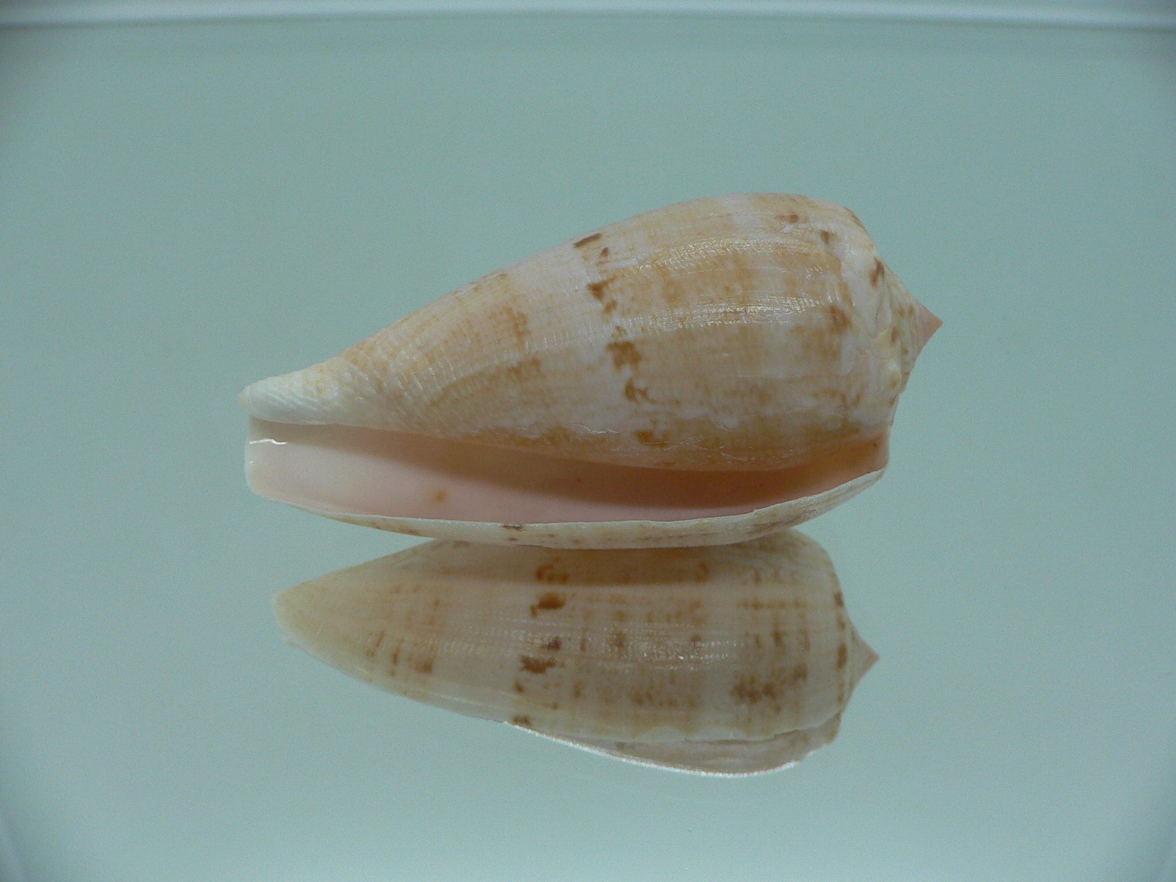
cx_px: 588
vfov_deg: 40.7
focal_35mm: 35
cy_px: 441
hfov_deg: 52.6
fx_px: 1189
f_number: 2.8
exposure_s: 1/60
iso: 80
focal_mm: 4.6
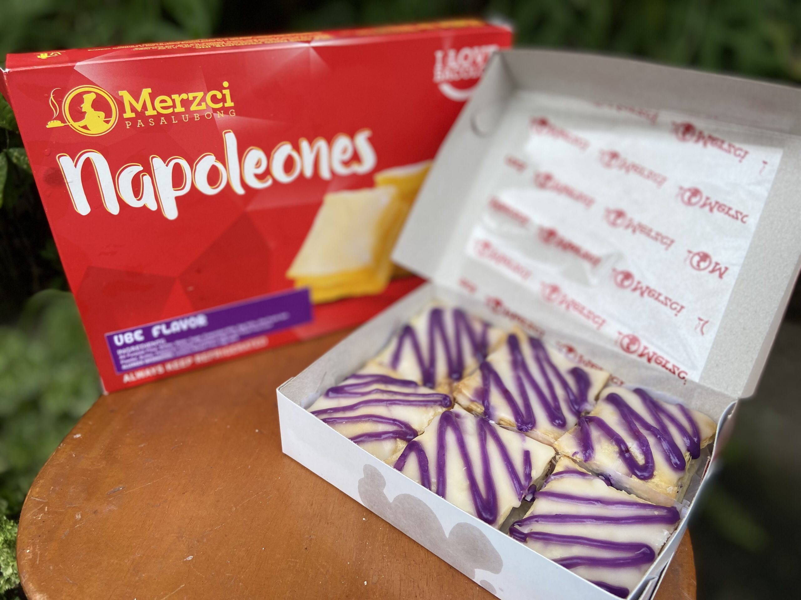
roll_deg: +0.0
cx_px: 400
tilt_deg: -32.7
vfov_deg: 53.1
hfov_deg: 67.3
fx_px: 602
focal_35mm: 26
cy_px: 300
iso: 32
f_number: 1.8
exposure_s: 1/1287
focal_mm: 4.25
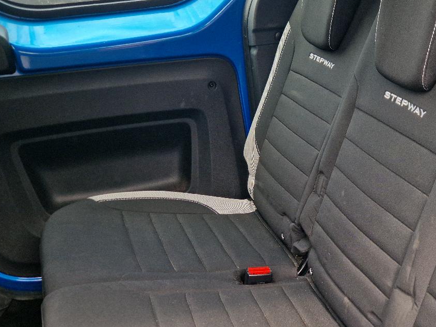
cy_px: 233
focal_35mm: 49
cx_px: 358
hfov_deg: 37.3
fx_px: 617
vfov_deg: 29.4
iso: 50
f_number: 1.8
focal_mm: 5.4
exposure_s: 1/100
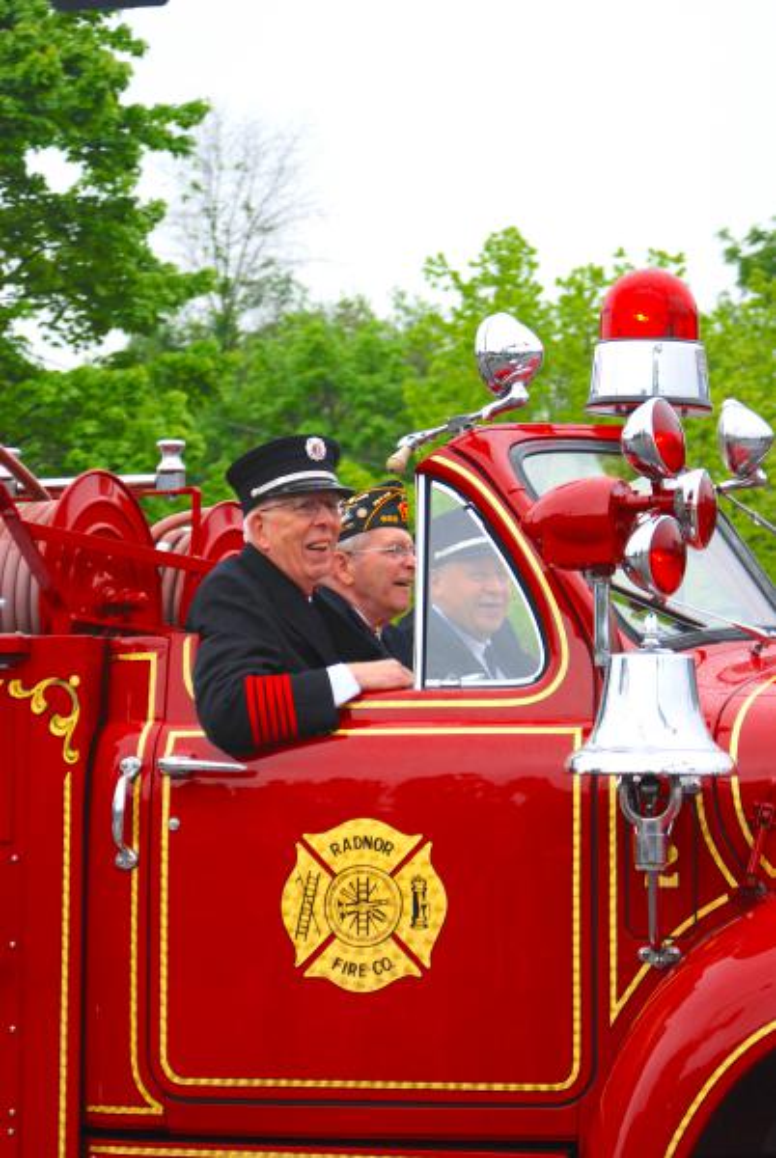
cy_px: 579
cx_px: 388
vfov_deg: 17.0
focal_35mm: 120
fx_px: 3866
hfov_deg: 11.5
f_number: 5.6
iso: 250
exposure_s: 1/125
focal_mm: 80
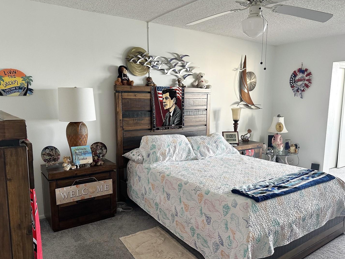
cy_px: 143
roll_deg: -0.6
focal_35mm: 27
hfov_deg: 65.3
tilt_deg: -9.3
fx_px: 269
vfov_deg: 51.3
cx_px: 178
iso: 250
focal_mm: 6.86
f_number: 1.78
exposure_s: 1/64
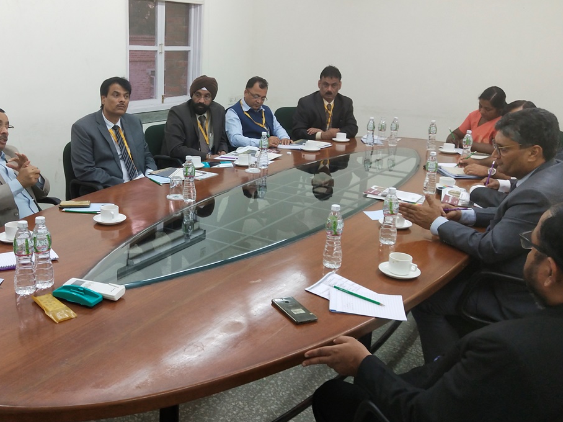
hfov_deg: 46.4
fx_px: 650
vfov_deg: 35.9
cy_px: 179
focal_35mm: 40
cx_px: 212
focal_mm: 3.95
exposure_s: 1/50
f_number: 1.8
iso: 187
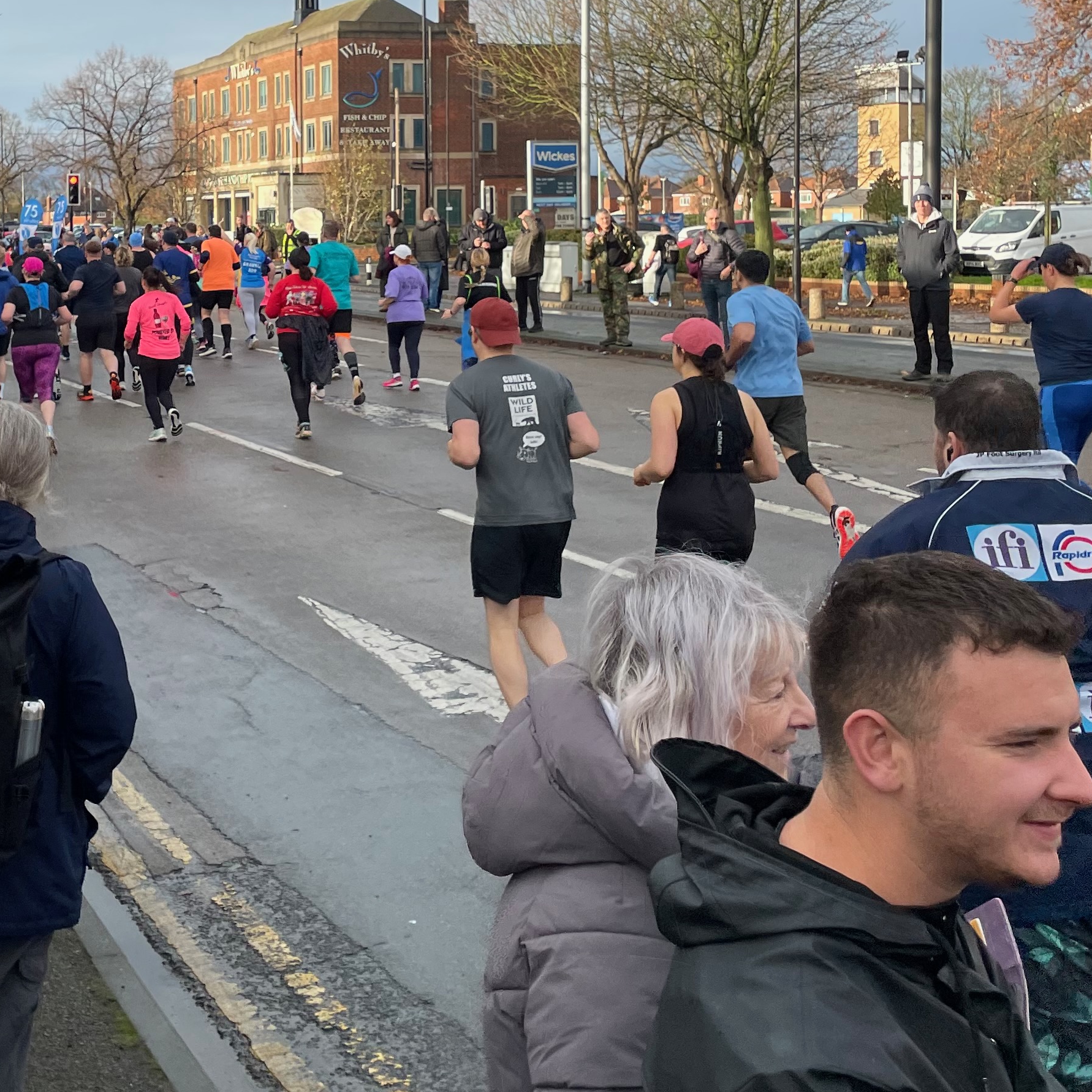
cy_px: 288
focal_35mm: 52
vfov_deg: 32.2
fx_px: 1856
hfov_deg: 32.1
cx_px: 259
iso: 32
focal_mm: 4.2
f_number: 1.6
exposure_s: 1/1033
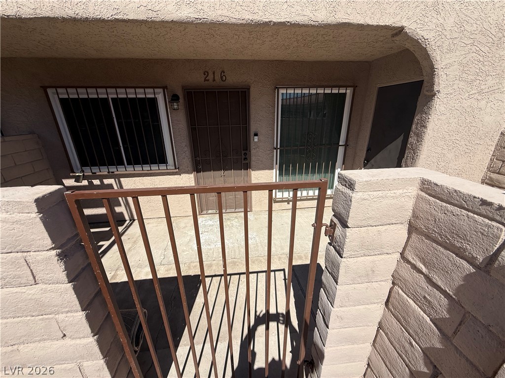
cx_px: 252
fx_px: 204
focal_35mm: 14
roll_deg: +1.4
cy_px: 189
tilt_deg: -19.8
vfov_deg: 85.7
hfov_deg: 102.1
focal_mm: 2.22
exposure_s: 1/2717
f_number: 2.2
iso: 50
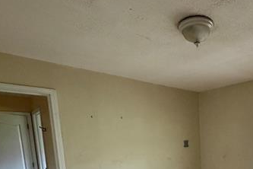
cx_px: 195
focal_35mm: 28
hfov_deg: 61.1
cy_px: 161
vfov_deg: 41.6
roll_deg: +1.8
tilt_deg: -8.1
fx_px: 197
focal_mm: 2.22
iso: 500
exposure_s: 1/60
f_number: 2.2
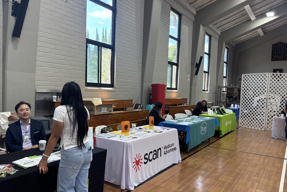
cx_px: 135
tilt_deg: -3.2
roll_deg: -1.9
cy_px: 102
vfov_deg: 44.9
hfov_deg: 63.6
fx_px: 231
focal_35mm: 29
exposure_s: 1/120
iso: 100
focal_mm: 5.96
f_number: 1.6
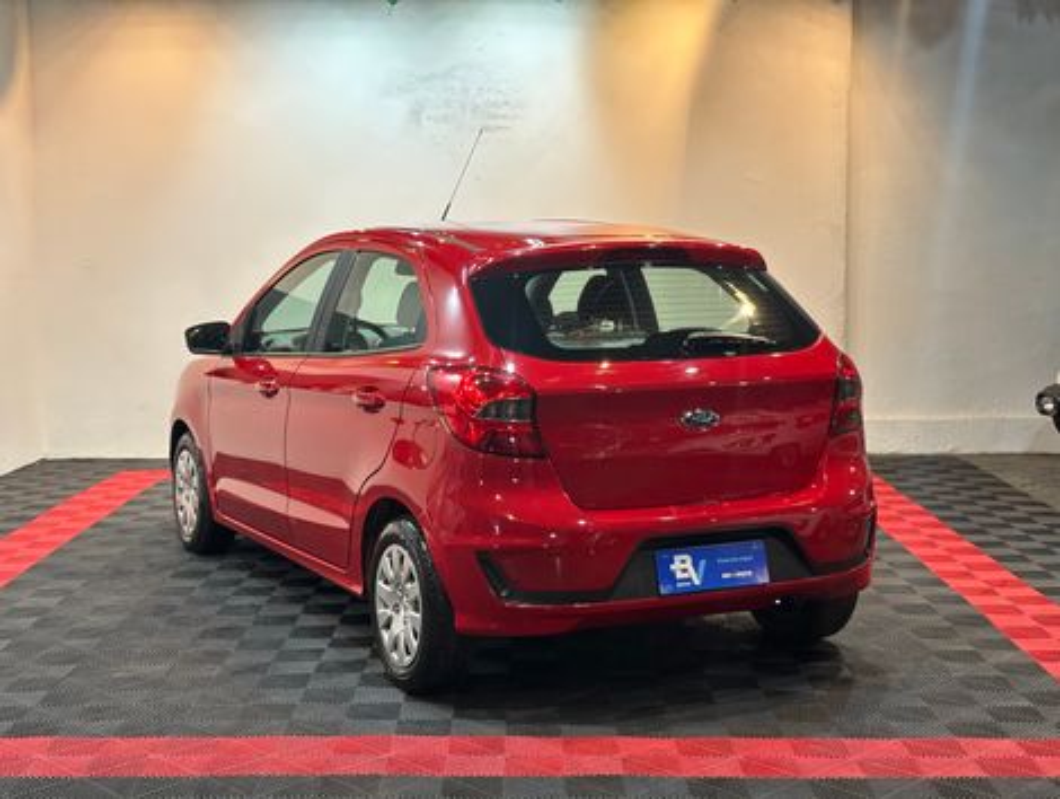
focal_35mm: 52
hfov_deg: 36.8
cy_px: 400
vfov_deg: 28.1
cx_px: 530
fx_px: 1595
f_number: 1.6
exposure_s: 1/40
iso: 125
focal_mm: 5.96
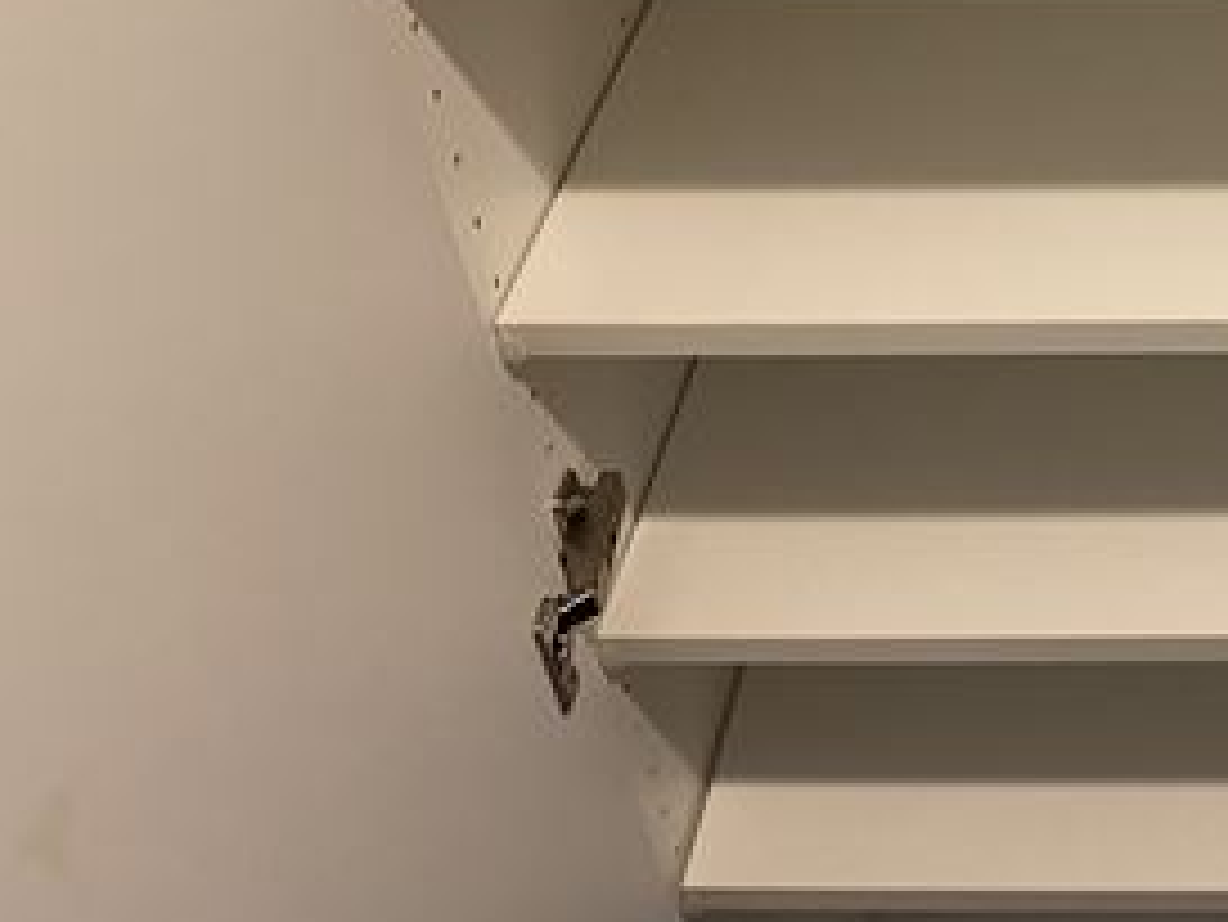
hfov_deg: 28.7
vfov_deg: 23.4
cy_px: 90
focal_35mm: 61
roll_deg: +1.5
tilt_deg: -36.1
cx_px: 1358
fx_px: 2165
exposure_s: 1/50
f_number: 1.8
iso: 160
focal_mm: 4.25
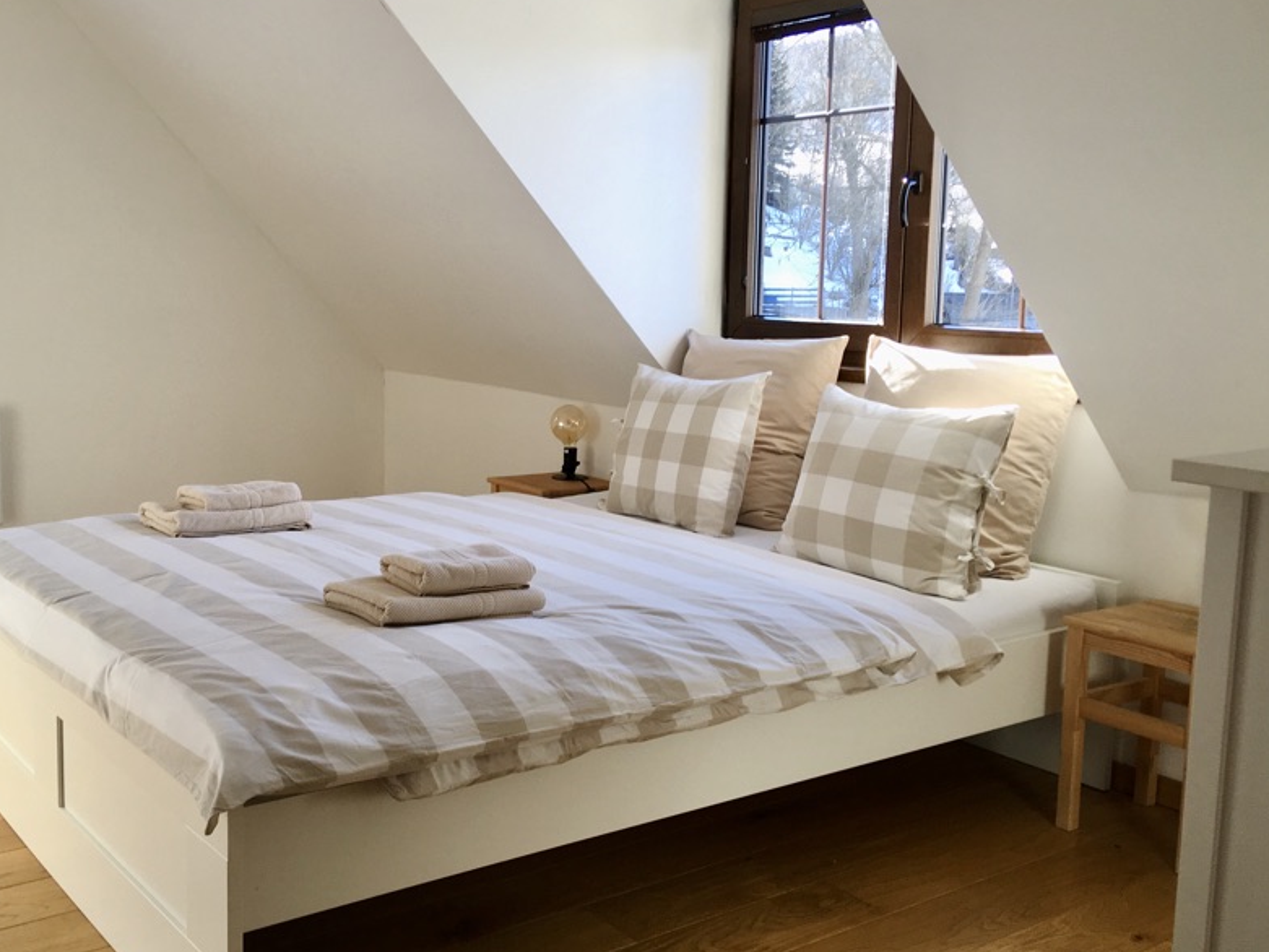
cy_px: 470
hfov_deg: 48.9
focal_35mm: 38
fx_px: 1393
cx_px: 557
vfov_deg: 37.7
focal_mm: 4.15
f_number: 2.2
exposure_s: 1/100
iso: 32
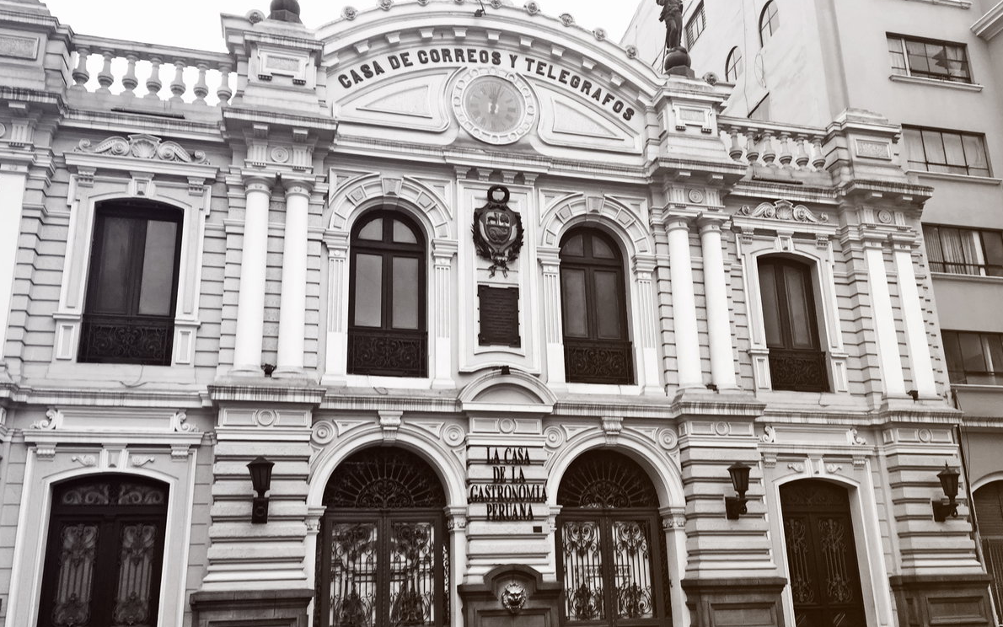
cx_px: 503
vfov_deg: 40.6
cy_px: 335
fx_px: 847
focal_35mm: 31
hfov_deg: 61.2
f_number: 2.2
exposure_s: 1/60
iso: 32
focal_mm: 4.15
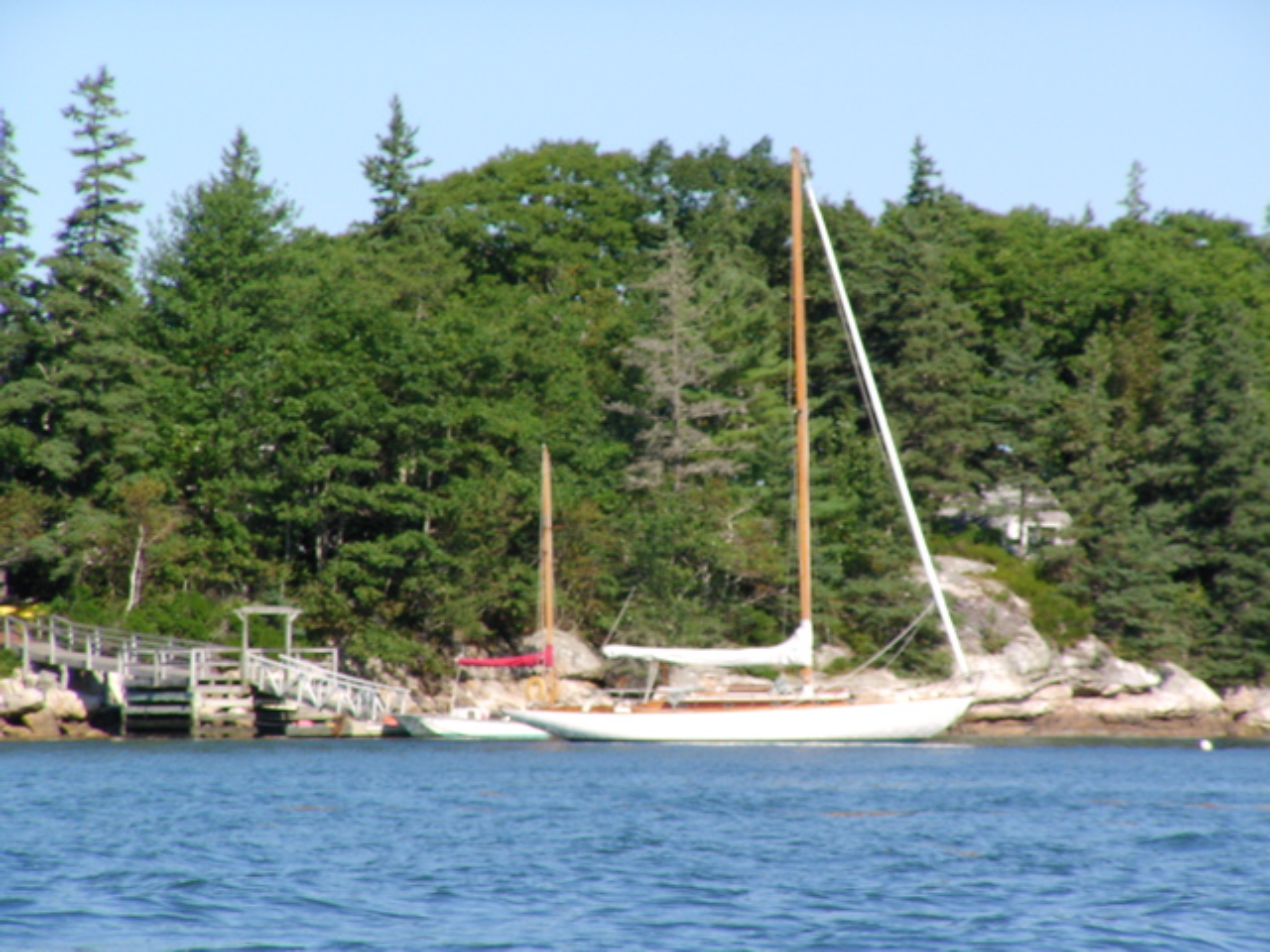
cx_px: 635
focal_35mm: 220
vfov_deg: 6.8
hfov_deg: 9.0
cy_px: 476
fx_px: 8071
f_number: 5.9
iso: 50
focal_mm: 33.8
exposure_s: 1/303
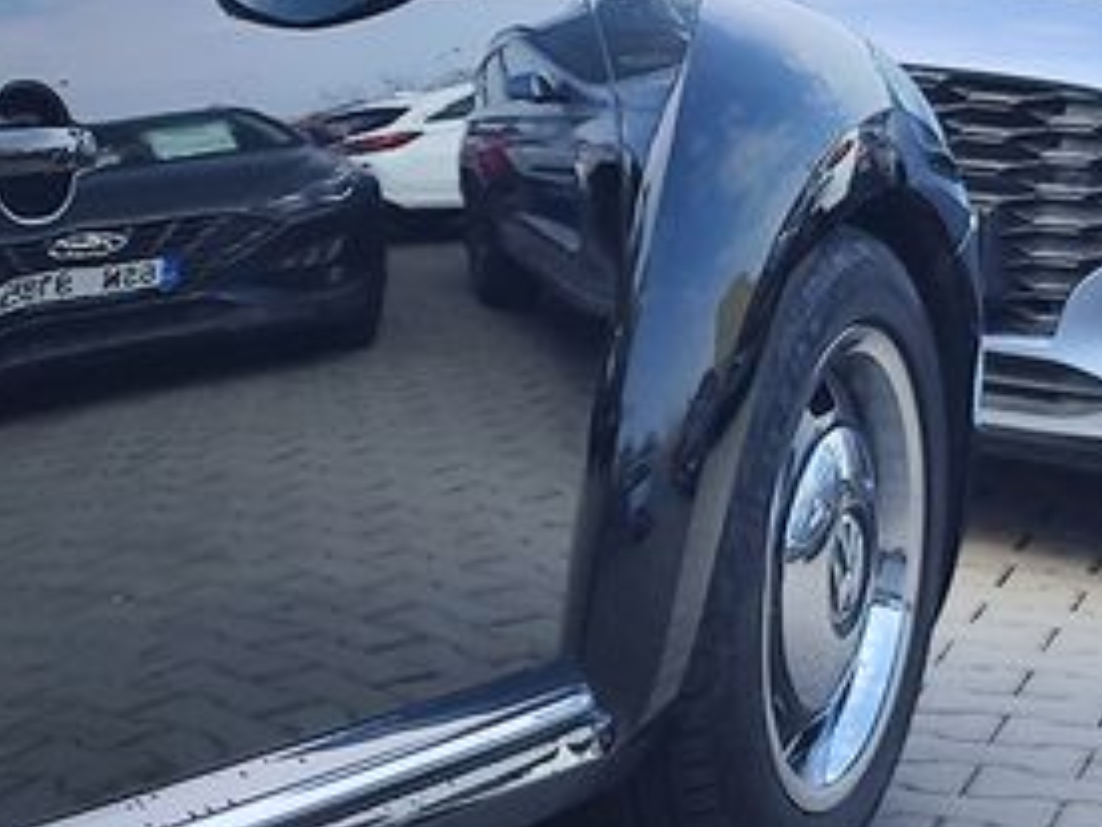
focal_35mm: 100
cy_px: 567
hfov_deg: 15.5
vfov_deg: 14.8
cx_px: -1138
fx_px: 3183
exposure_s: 1/455
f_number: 1.69
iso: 50
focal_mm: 7.01
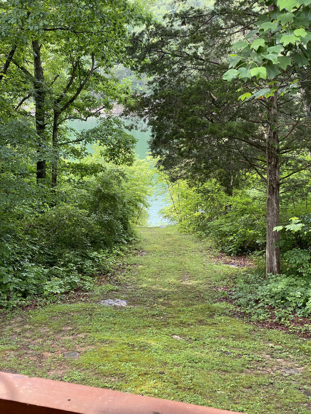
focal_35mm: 52
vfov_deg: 36.8
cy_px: 207
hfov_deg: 28.0
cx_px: 156
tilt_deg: -11.1
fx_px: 623
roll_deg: +0.2
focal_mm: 6
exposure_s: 1/121
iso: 64
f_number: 2
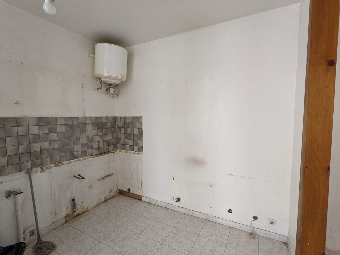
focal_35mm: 16
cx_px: 170
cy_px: 128
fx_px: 157
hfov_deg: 94.5
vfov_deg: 78.1
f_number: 2.2
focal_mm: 2.22
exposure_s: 1/36.1
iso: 282
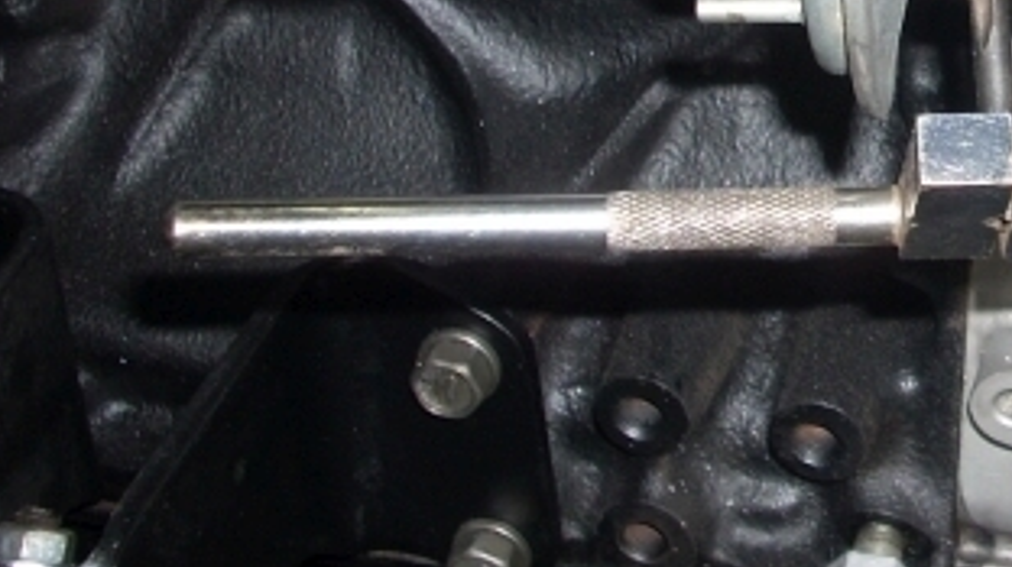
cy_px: -89
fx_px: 2601
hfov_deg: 21.0
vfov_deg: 12.2
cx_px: 1090
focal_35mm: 97
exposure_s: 1/60
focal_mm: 6.2
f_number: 2.8
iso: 64
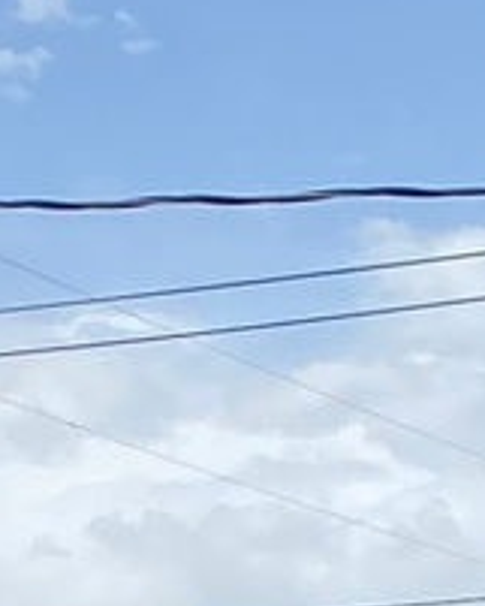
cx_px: -199
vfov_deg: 6.6
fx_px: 4626
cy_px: 2032
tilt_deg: -7.2
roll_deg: +0.3
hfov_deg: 5.9
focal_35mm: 258
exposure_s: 1/1678
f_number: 1.8
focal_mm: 4.25
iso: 32
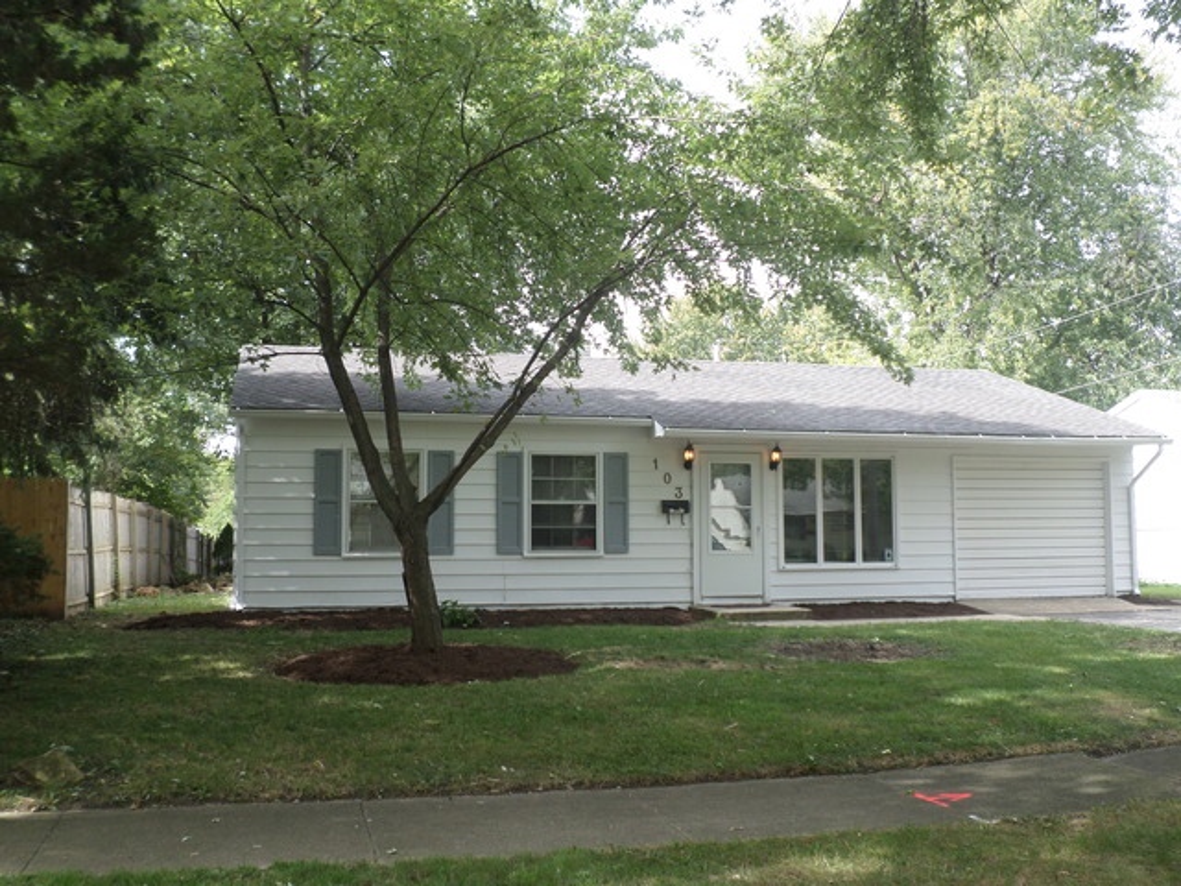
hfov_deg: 51.4
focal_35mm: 36
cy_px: 443
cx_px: 590
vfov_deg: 39.7
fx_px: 1228
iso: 80
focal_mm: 6.5
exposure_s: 1/250
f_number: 3
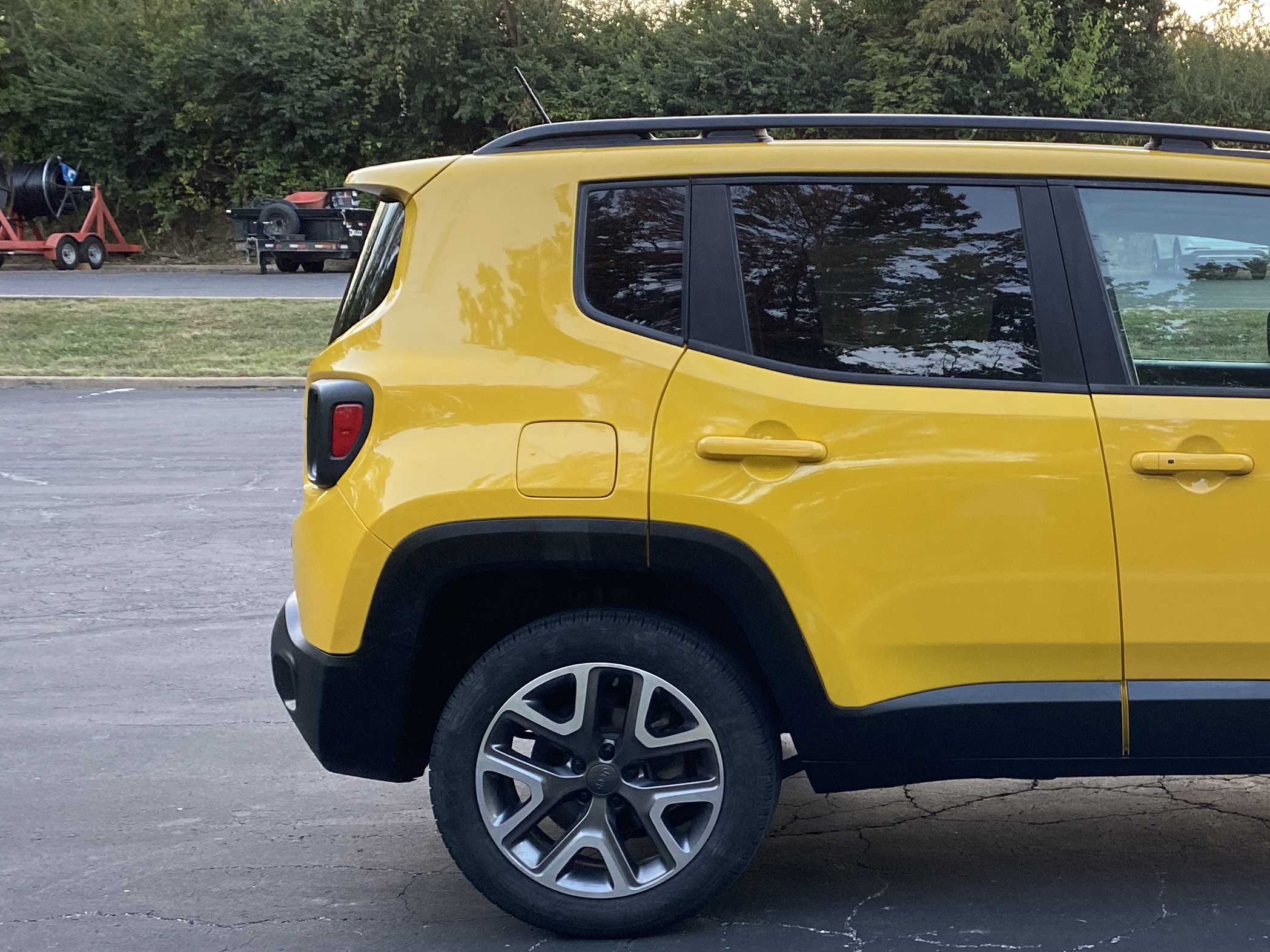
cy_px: 598
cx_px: 1168
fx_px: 1834
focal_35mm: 50
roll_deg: -1.9
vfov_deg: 29.0
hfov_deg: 35.7
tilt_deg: -8.1
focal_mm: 4.25
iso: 125
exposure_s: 1/121
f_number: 1.8
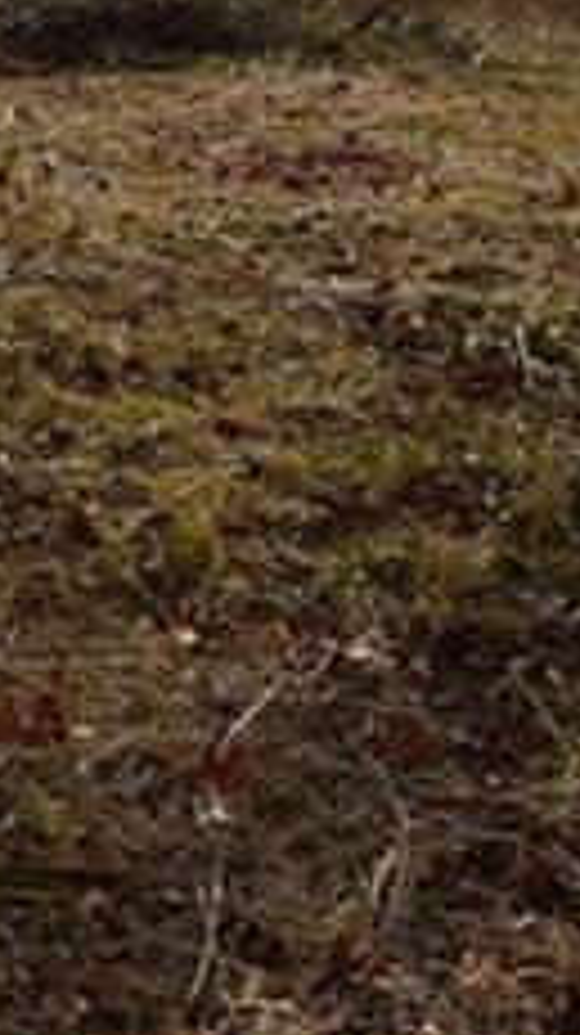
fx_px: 3453
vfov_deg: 15.8
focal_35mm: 126
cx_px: -166
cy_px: -459
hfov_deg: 9.4
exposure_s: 1/500
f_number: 11
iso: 280
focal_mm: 18
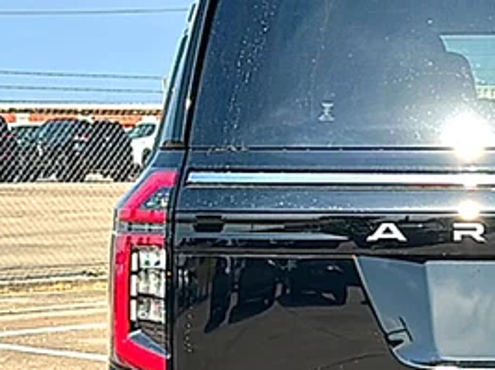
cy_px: 310
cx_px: 610
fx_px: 1543
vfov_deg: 13.6
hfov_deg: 17.3
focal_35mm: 108
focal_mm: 6.86
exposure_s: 1/4049
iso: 80
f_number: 1.78
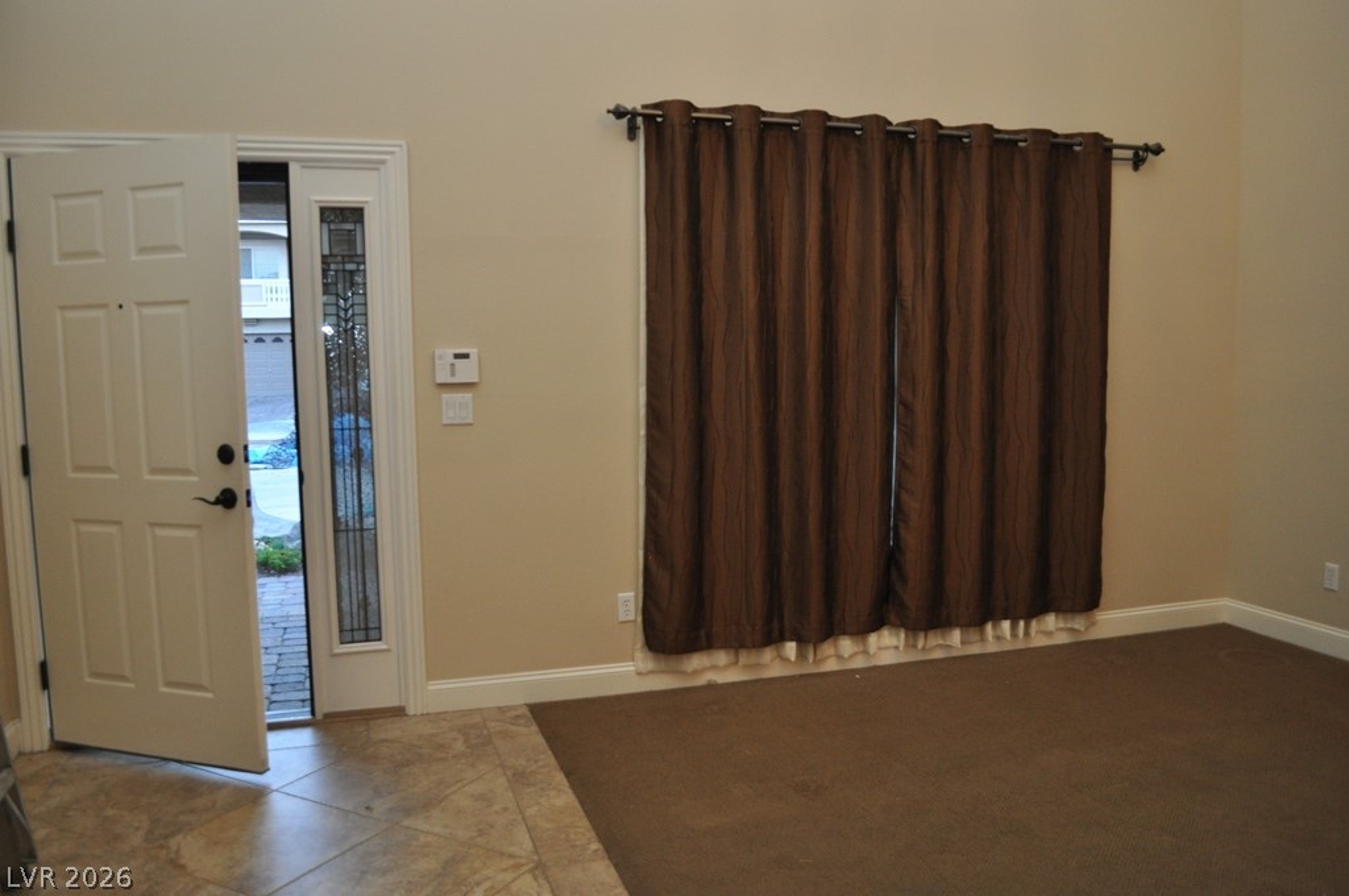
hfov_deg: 67.4
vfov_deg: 47.8
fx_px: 1010
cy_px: 448
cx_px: 674
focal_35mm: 27
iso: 800
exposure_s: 1/60
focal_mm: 18
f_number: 4
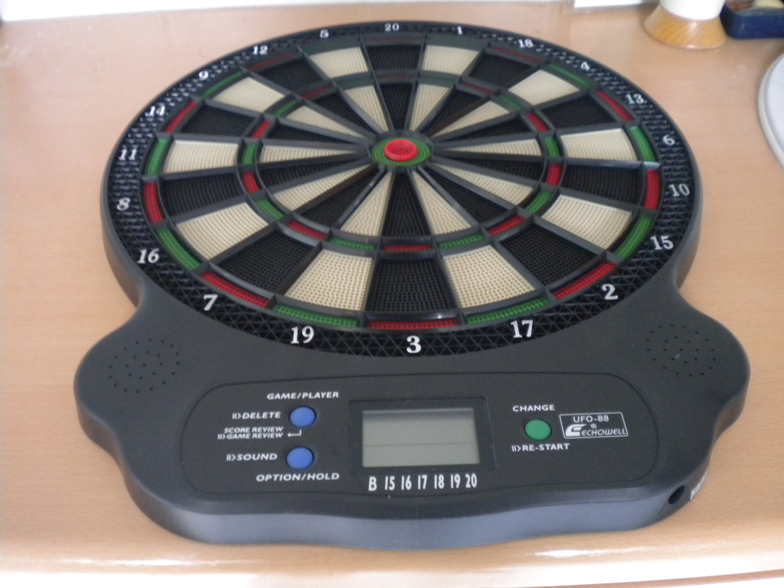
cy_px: 294
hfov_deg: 52.6
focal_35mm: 35
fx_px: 793
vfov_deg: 40.7
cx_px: 392
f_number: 3.1
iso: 400
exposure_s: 1/6.8
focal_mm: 6.3
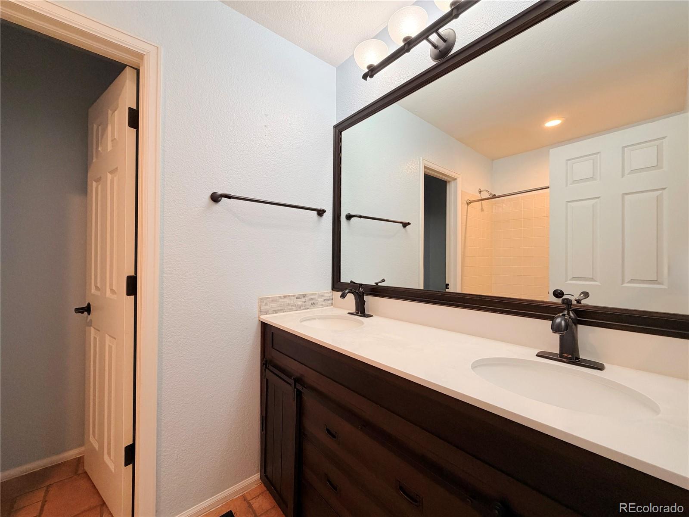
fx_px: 279
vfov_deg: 85.7
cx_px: 344
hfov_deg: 102.1
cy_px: 258
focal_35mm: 14
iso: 250
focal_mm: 2.22
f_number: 2.2
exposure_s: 1/120
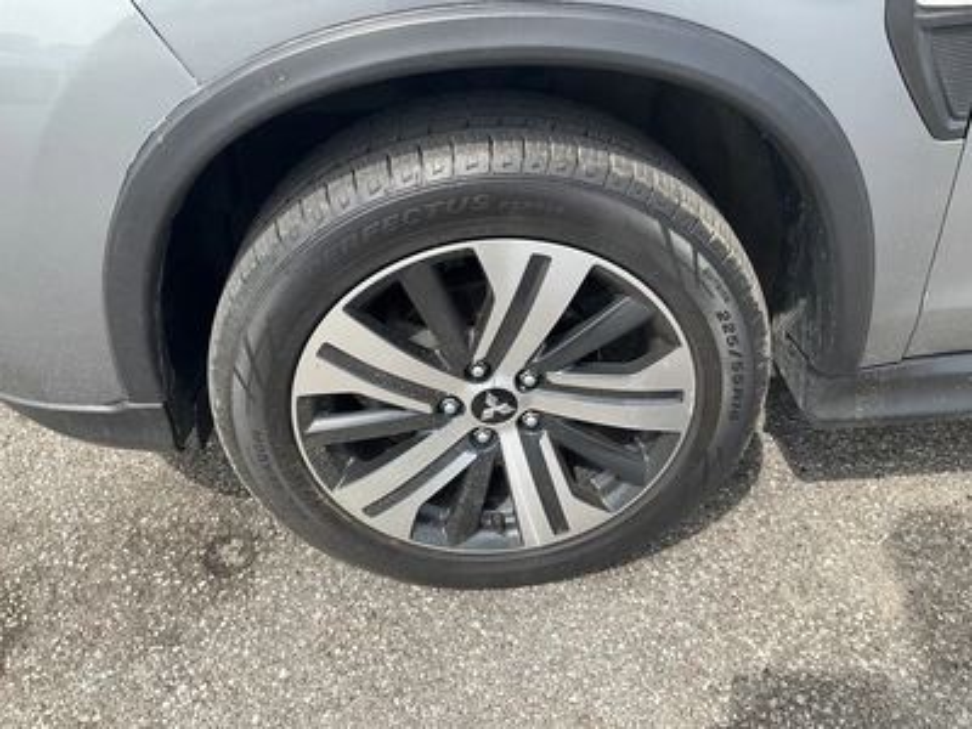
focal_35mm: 29
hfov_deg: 61.7
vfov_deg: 48.2
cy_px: 364
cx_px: 486
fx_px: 814
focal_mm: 3
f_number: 1.8
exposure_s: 1/574
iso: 25
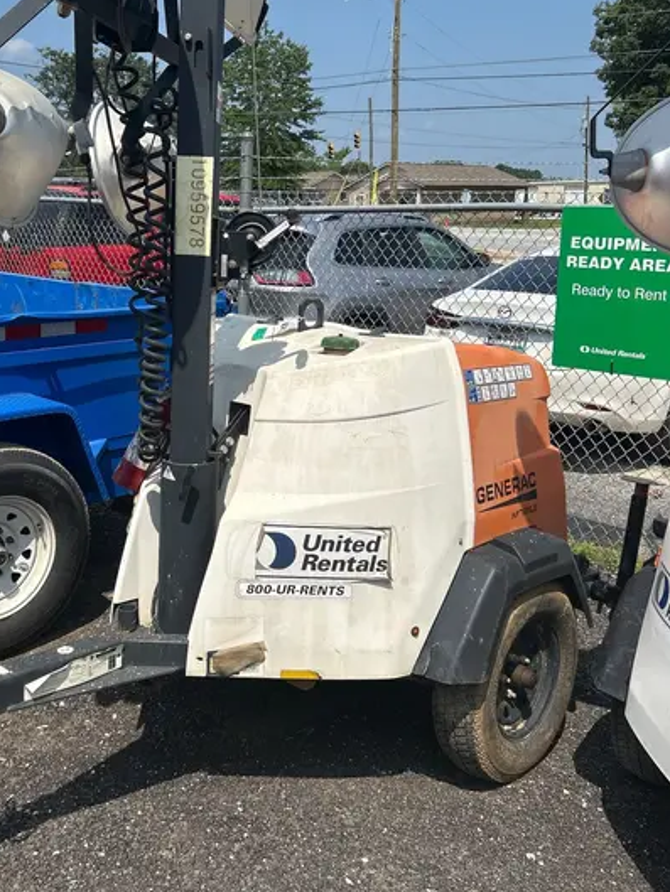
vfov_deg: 51.0
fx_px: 929
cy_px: 362
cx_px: 258
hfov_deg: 39.5
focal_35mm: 36
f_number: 1.5
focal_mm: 5.7
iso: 50
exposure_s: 1/5882
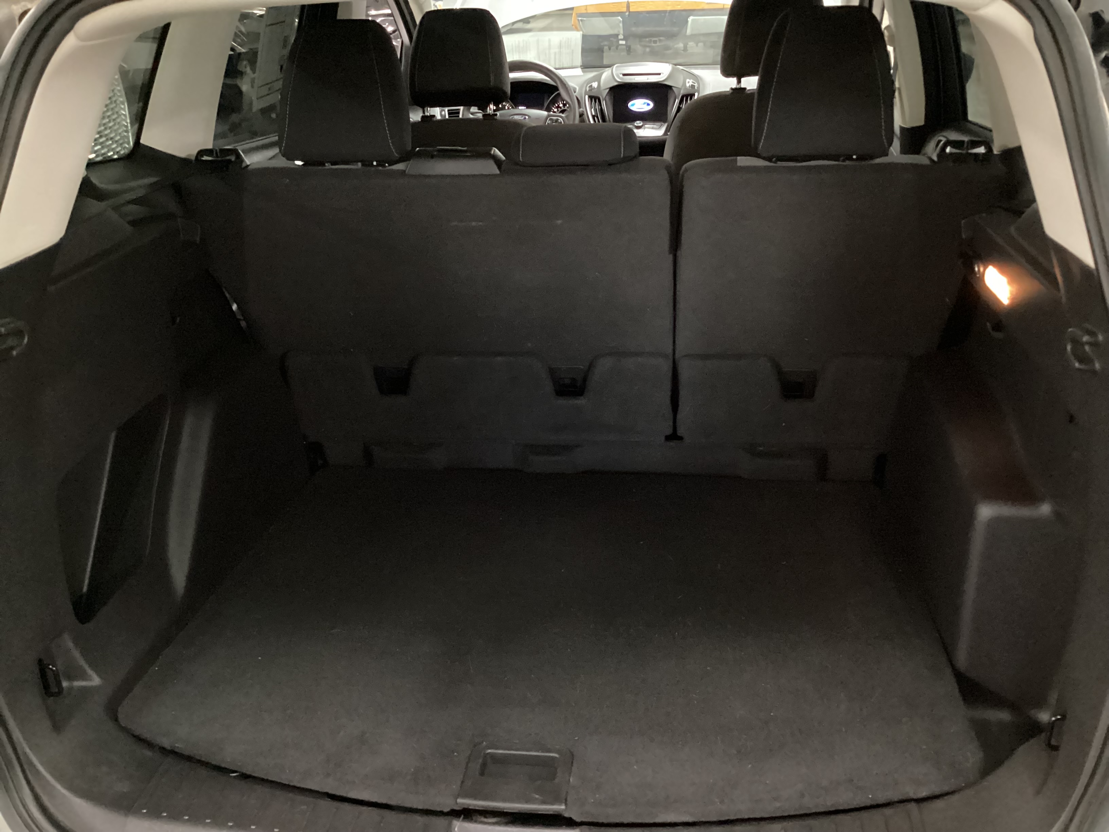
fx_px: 993
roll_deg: +1.7
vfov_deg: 45.4
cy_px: 416
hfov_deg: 58.4
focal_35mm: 31
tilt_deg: -26.8
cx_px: 554
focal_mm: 3.3
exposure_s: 1/15
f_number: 2.4
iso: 800
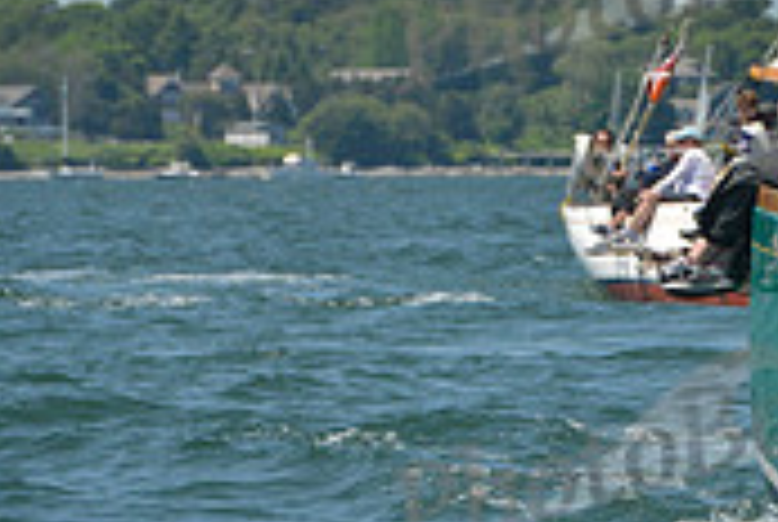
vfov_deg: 2.1
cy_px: 142
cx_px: 1264
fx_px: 14482
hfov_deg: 3.1
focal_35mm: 669
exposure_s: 1/1250
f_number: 8
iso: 280
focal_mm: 200
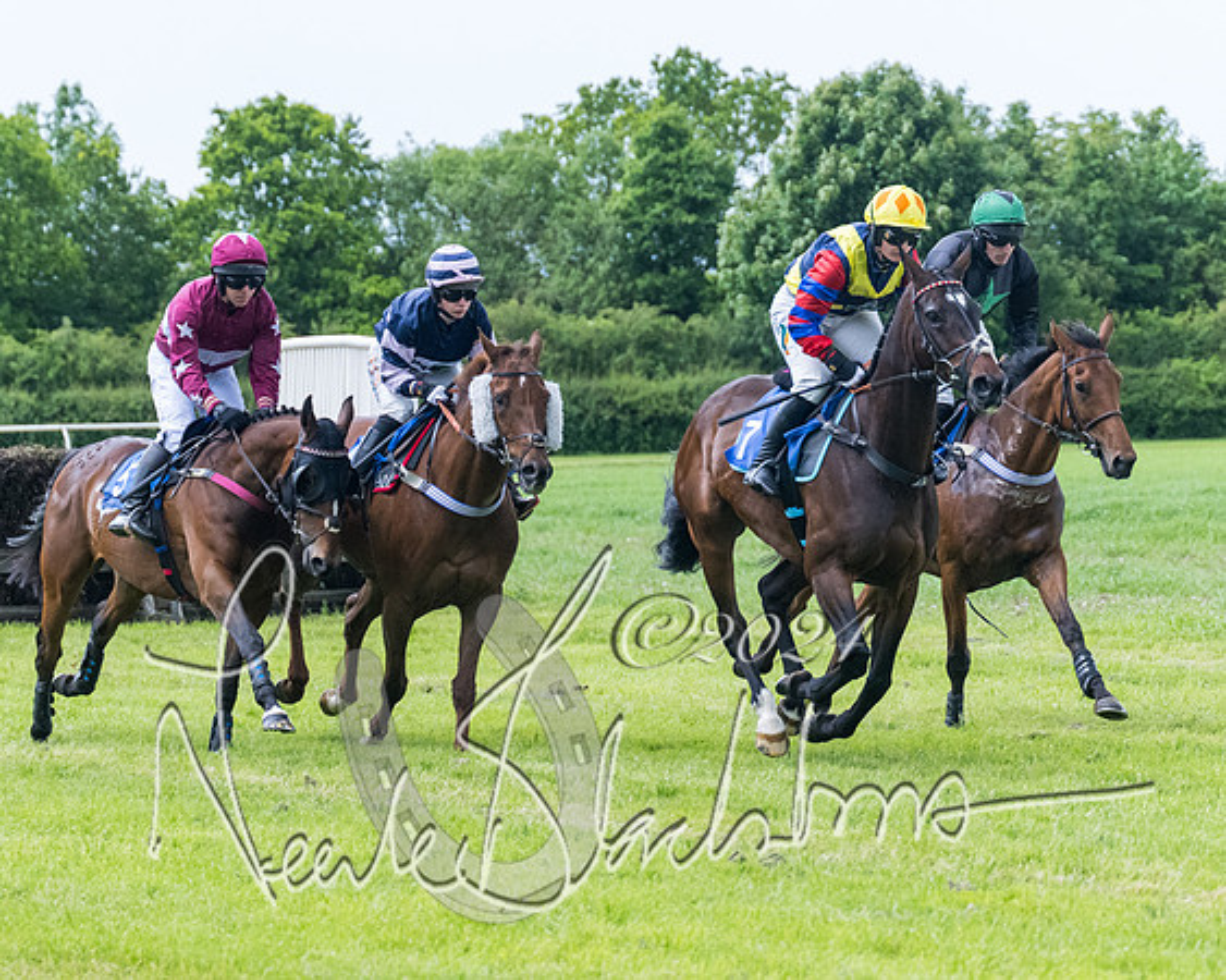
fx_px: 6417
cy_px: 491
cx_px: 650
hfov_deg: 10.9
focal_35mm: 177
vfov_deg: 8.7
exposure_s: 1/1600
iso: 2000
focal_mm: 98
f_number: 4
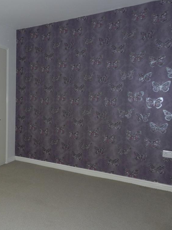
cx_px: 30
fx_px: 205
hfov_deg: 43.0
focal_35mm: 31
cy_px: 115
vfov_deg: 58.4
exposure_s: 1/30
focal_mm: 4
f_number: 3.4
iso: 200
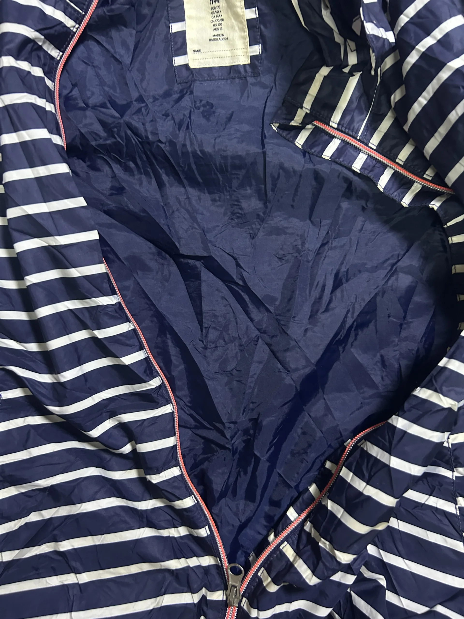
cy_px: 310
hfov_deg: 53.1
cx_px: 232
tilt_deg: -66.6
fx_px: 465
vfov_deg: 67.3
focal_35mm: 26
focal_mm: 5.7
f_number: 1.5
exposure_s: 1/50
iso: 500
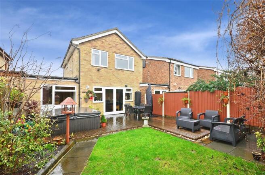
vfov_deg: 77.0
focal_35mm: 15
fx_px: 110
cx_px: 132
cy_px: 88
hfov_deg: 100.5
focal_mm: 10
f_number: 11
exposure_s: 1/10
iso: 640
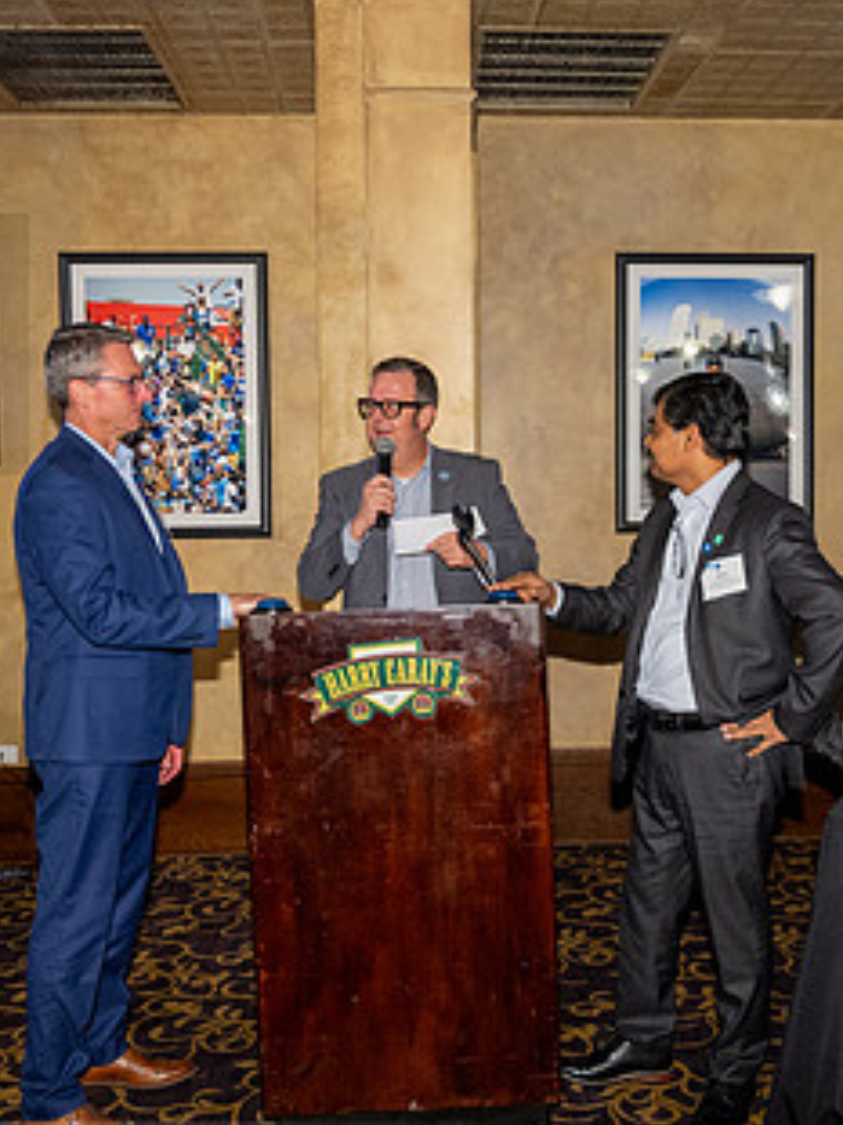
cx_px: 503
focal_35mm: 43
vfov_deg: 43.9
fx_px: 1397
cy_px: 564
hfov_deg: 33.5
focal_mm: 24
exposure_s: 1/200
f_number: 4
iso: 2500
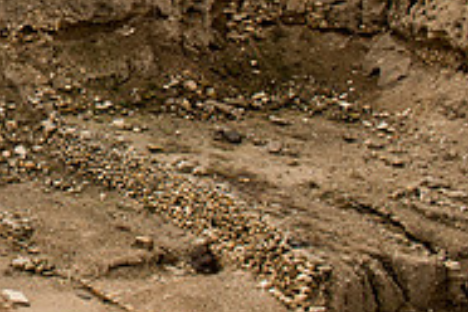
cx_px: -237
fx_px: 975
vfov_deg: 17.0
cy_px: -112
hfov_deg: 22.2
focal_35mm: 75
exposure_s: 1/1000
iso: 100
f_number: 3.5
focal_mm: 24
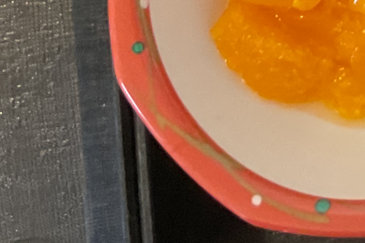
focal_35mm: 144
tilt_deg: -81.9
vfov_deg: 8.7
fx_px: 1460
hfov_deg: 12.8
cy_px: -329
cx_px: 677
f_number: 1.8
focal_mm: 3
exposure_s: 1/33
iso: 200
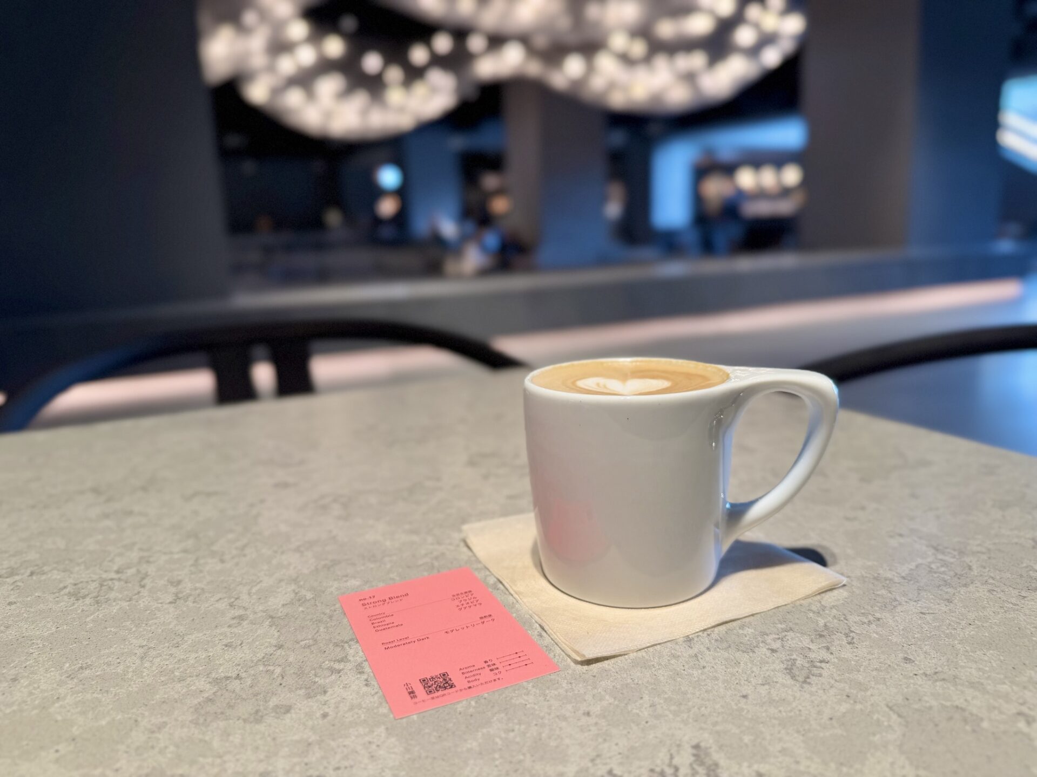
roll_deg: +2.7
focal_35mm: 24
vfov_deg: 56.8
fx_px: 719
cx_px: 518
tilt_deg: -12.6
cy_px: 388
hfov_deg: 71.6
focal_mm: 6.76
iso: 80
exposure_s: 1/100
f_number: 1.78
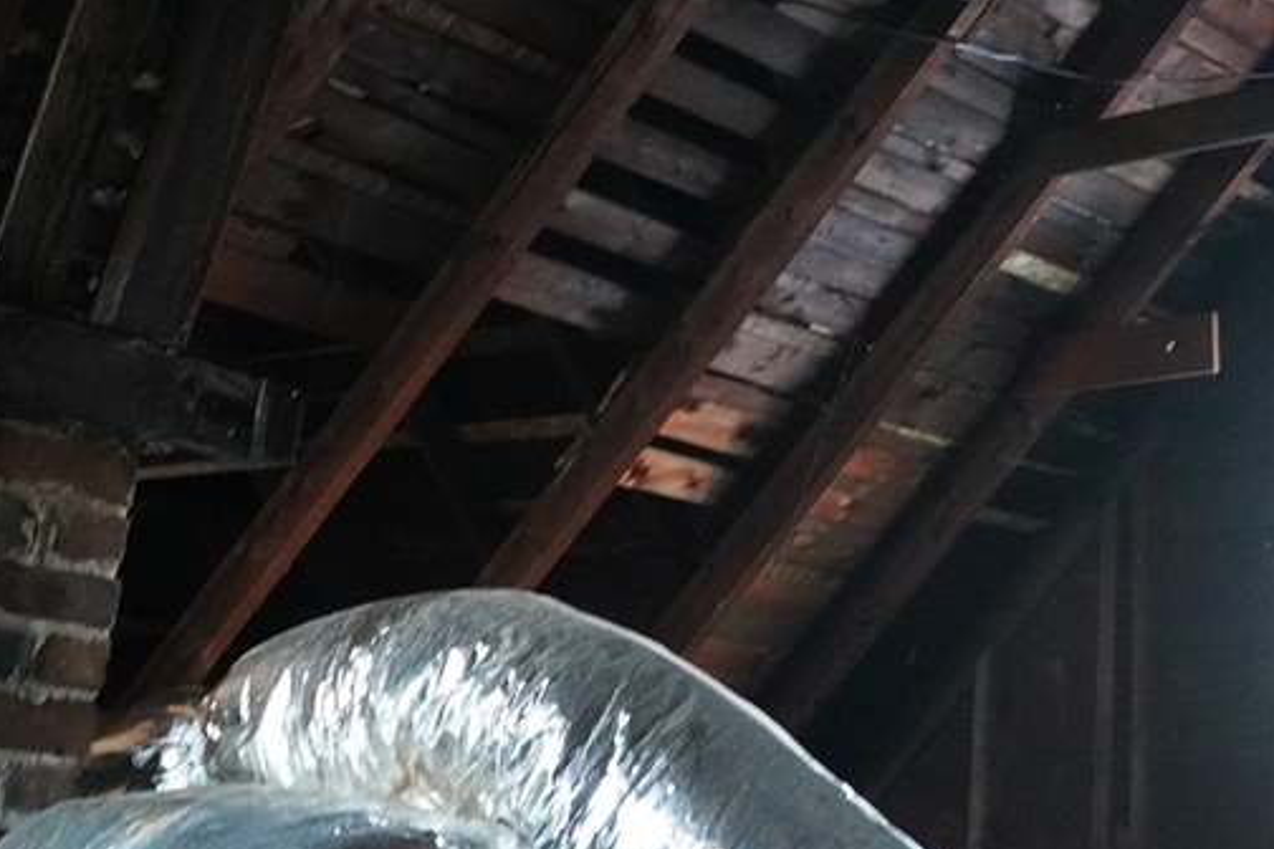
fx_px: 2159
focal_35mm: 61
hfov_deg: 32.3
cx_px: 956
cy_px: 112
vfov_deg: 21.8
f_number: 4
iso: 6400
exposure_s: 1/6
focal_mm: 20
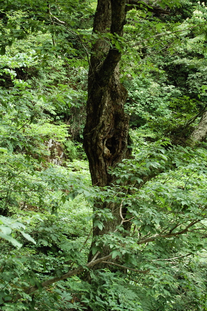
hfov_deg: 16.5
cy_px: 156
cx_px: 104
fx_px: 713
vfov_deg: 24.6
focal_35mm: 82
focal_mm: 55
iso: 640
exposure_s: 1/30
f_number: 5.6
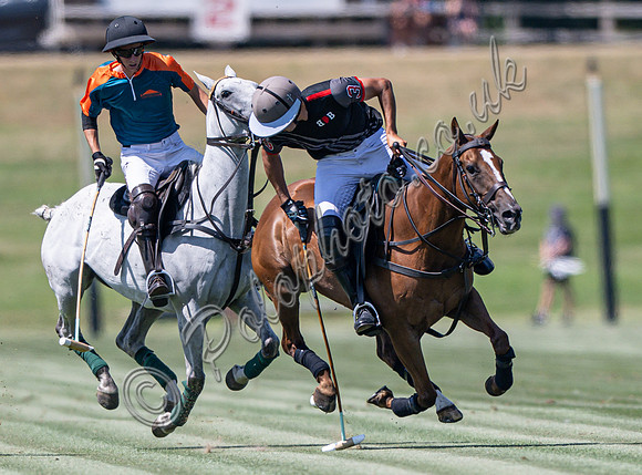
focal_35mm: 1174
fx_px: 21669
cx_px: 312
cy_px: 354
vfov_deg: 1.3
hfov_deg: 1.7
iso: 200
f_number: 2.8
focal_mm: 400
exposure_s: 1/4000
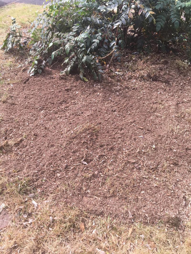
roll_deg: -1.7
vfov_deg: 61.7
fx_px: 213
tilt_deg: -40.0
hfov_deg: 48.2
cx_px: 96
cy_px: 127
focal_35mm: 29
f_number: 2.2
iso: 25
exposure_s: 1/316
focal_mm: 4.15
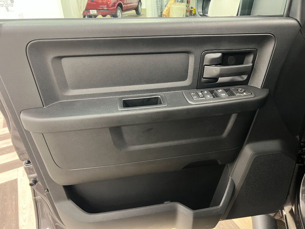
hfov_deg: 67.3
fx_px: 229
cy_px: 114
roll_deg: +2.4
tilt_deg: -28.5
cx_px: 152
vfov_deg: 53.1
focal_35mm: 26
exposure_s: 1/40
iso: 500
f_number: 1.5
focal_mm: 5.7
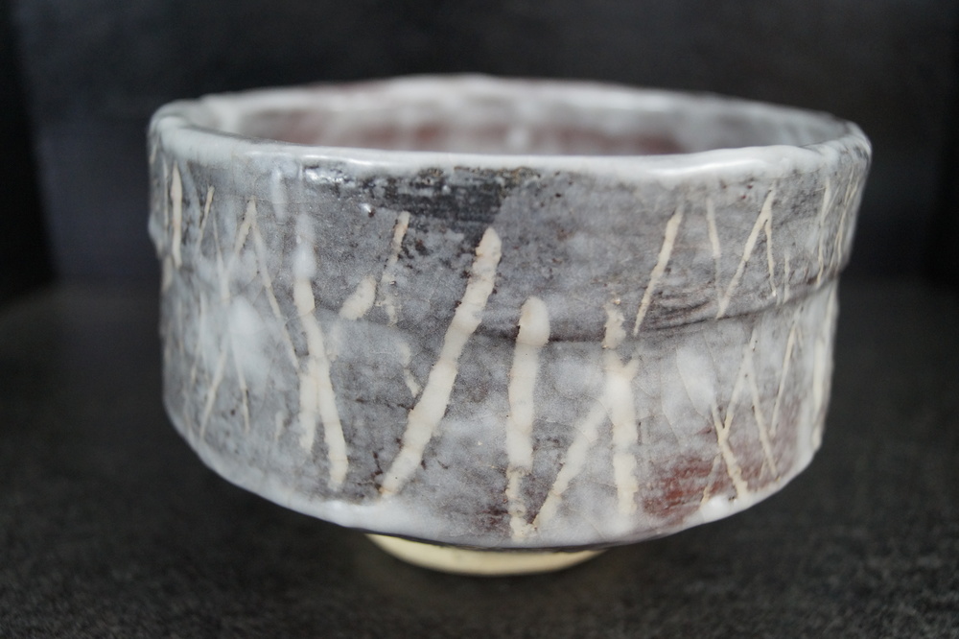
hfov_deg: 53.1
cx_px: 480
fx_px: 959
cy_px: 320
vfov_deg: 36.8
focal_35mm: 36
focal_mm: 24
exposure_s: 1/160
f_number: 4
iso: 1000
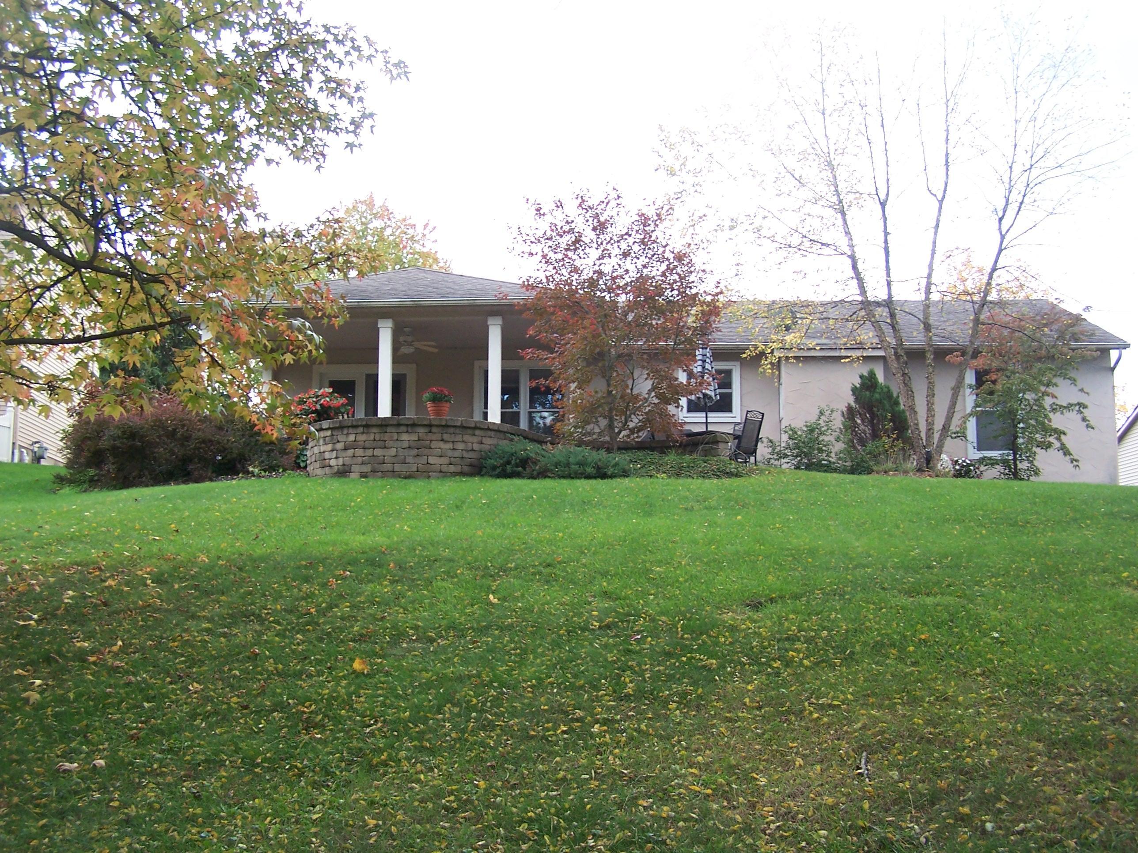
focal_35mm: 38
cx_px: 569
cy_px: 426
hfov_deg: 49.0
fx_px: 1249
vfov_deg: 37.7
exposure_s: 1/100
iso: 80
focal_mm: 6.3
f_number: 2.8
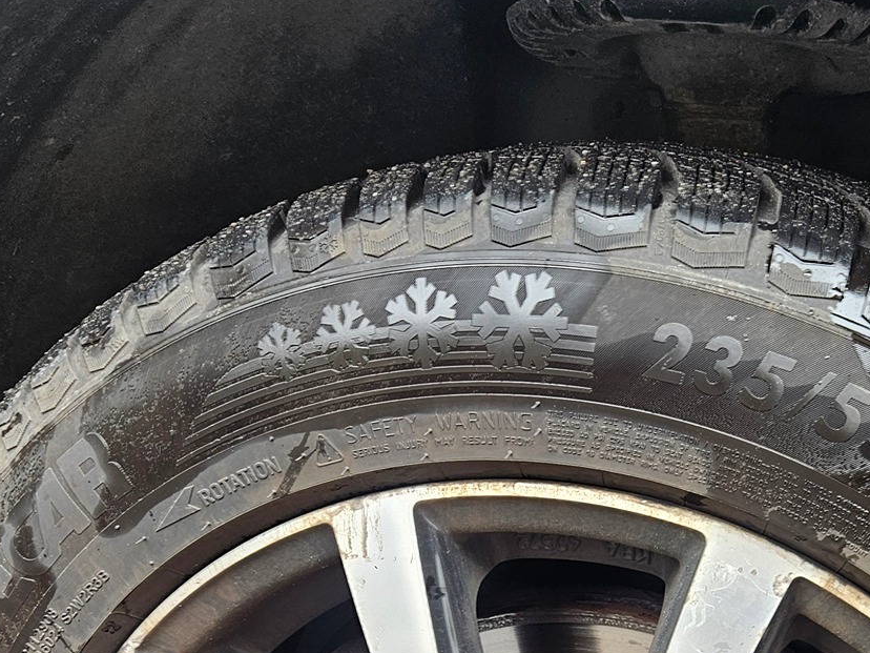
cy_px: 773
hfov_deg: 33.8
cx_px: 628
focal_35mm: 56
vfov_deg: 23.9
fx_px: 1407
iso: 40
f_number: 1.8
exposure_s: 1/100
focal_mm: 5.4
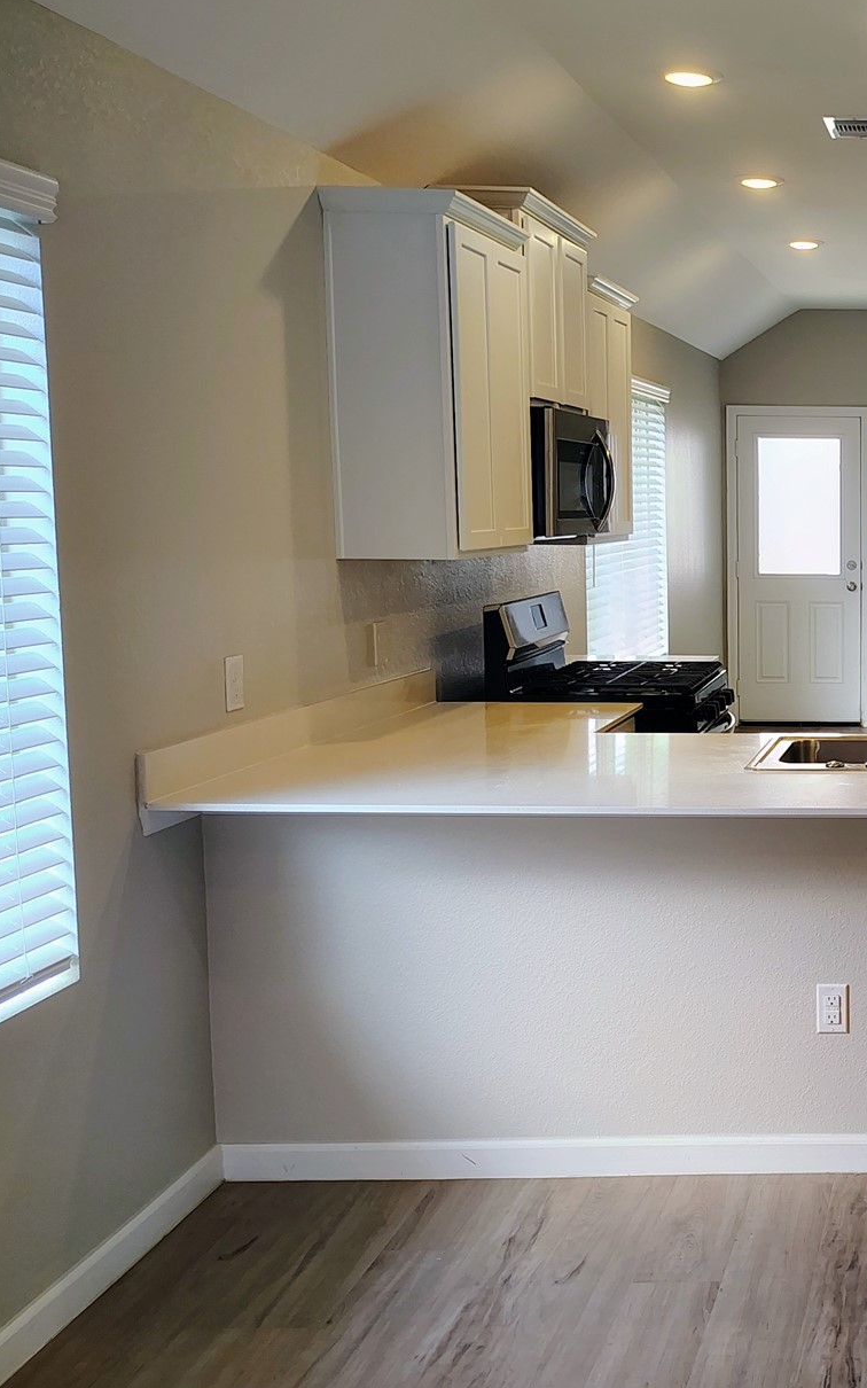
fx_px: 1626
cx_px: 1057
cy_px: 647
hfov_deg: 26.4
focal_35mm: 43
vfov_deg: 46.2
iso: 750
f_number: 1.8
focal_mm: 5.56
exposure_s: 1/120
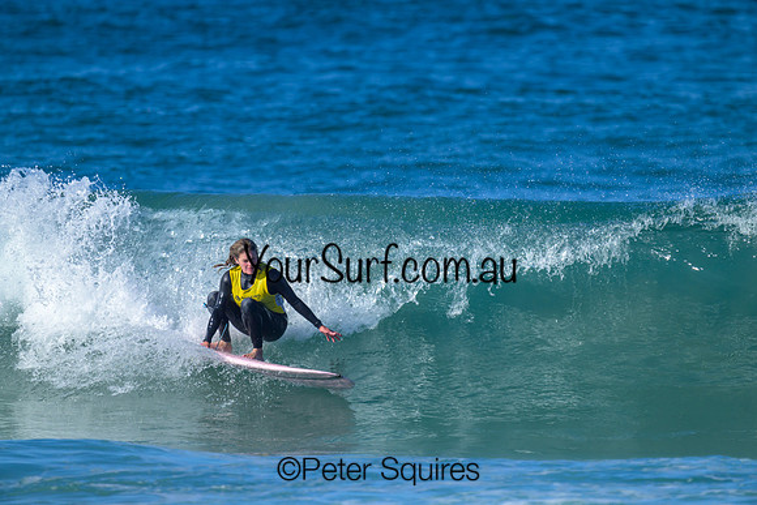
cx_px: 378
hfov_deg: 1.8
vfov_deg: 1.2
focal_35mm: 1120
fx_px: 23556
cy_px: 252
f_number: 9
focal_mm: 1120
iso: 720
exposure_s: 1/2000
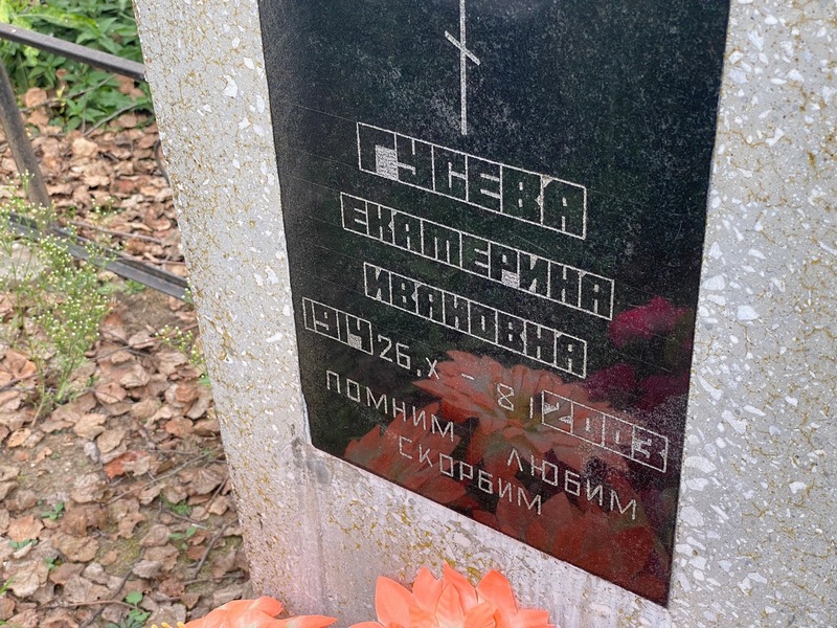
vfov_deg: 28.0
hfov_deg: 36.8
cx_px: 418
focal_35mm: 52
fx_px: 1257
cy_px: 314
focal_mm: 6
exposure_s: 1/217
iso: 20
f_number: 2
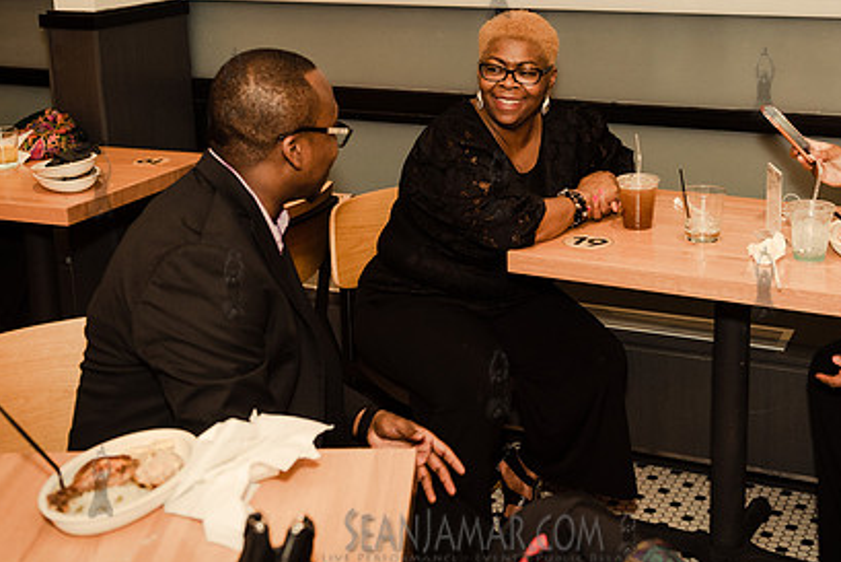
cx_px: 498
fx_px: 1192
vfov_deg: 26.3
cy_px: 182
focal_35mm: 51
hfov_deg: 38.7
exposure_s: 1/320
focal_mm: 36
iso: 1250
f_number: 3.5
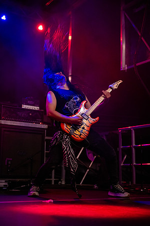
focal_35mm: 53
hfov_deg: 25.5
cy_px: 113
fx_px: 331
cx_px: 75
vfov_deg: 37.5
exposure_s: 1/250
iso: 5000
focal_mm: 53
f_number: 2.8
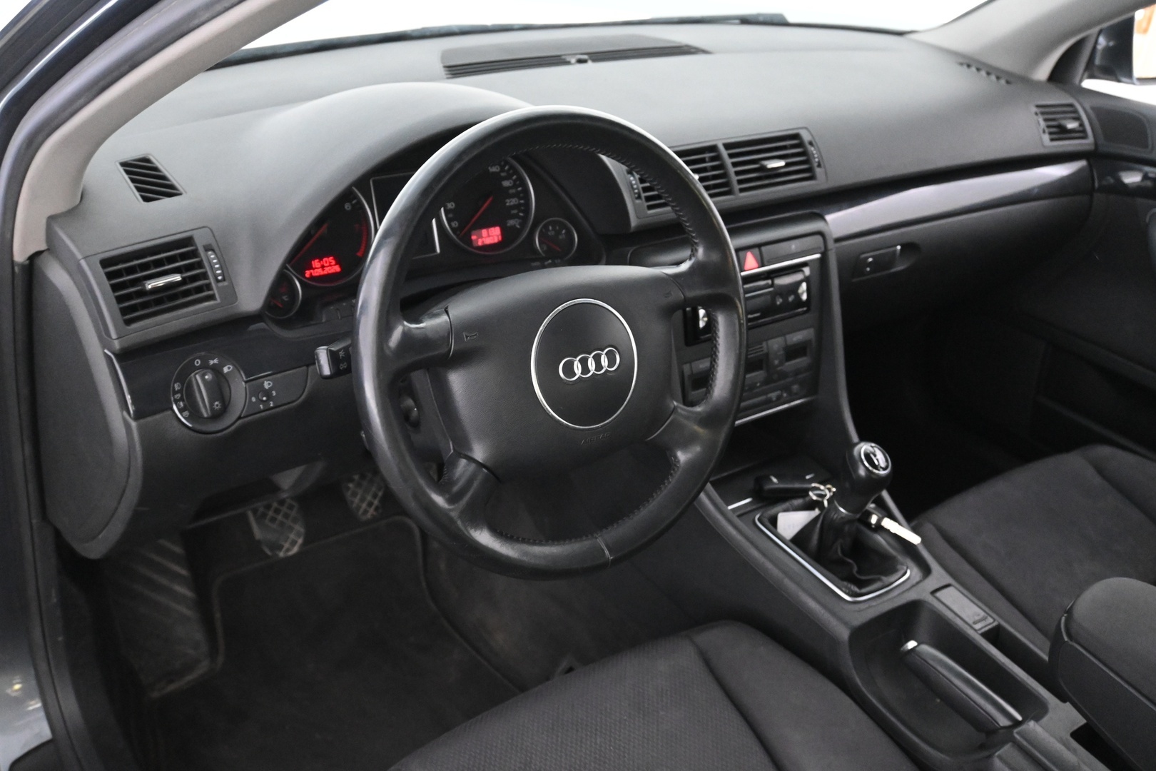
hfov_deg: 55.1
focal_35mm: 34
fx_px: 1108
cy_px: 386
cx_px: 578
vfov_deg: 38.4
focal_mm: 23
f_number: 4.2
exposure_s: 1/40
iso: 5600
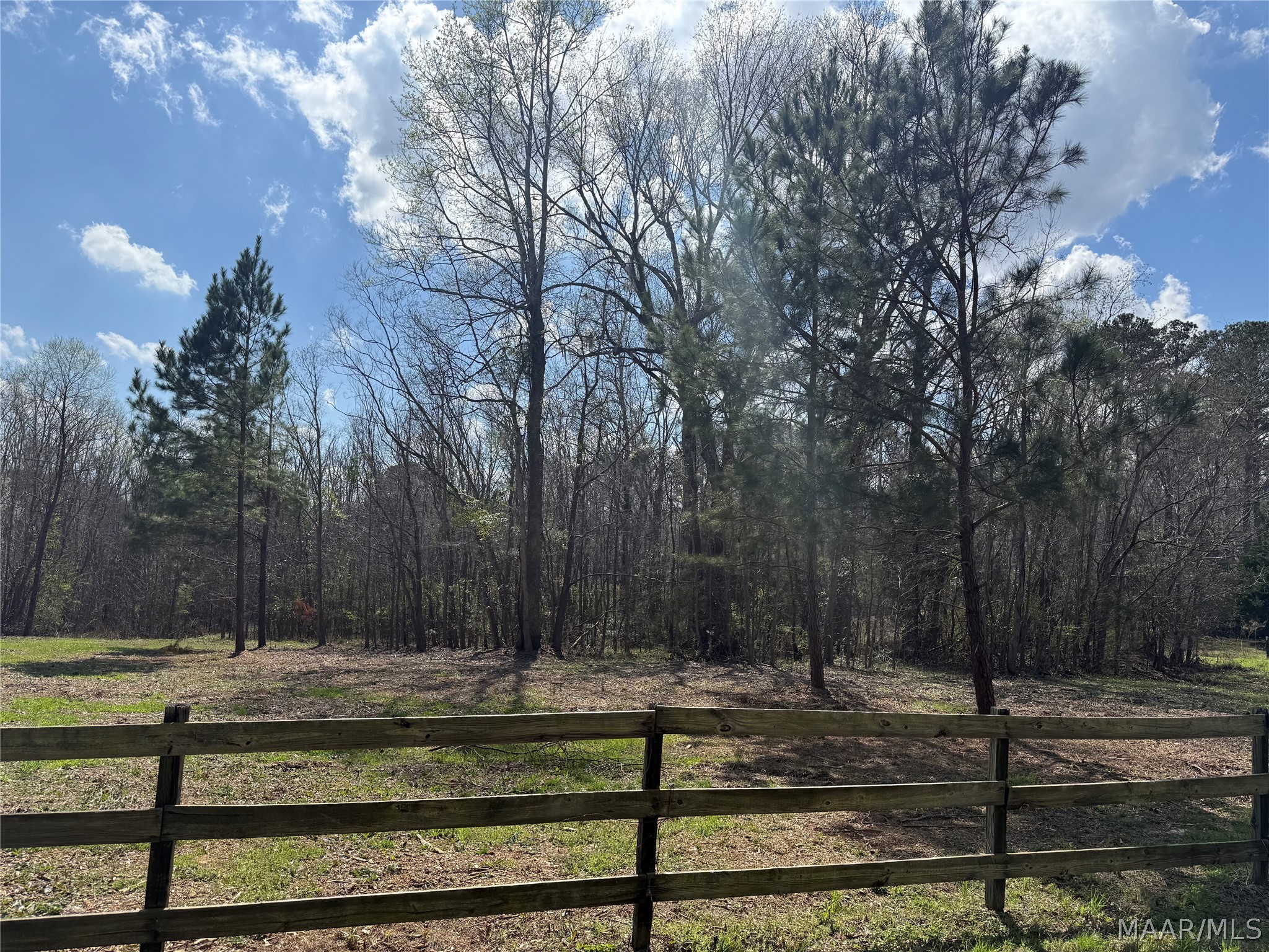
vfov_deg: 56.8
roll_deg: -3.0
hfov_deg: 71.6
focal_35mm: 24
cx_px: 634
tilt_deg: +5.7
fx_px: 880
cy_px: 476
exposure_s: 1/6711
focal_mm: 6.76
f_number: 1.78
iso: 80
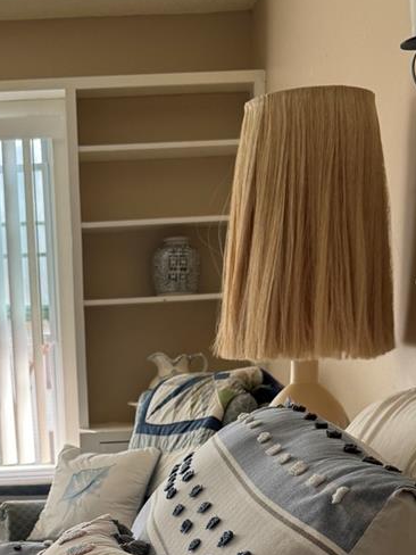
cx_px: 93
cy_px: 503
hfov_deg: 24.5
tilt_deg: -9.9
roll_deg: +3.6
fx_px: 945
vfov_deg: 31.2
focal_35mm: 59
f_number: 1.78
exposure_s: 1/121
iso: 64
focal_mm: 6.76
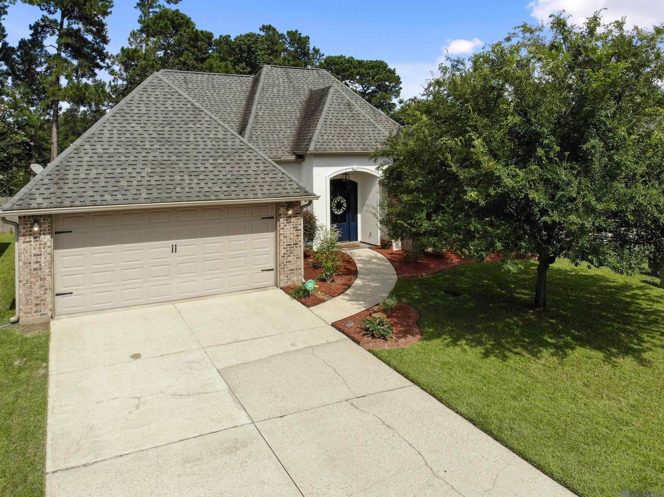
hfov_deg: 71.6
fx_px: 460
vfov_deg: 56.8
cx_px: 332
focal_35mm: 24
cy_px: 248
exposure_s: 1/1000
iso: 100
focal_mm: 4.5
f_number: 2.8
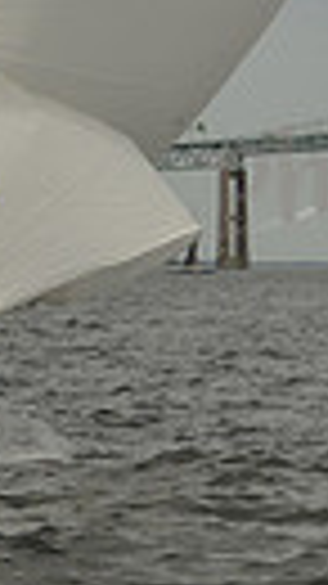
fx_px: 5063
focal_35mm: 327
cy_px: -504
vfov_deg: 6.4
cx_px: -25
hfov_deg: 3.7
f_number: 10
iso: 280
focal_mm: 70
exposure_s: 1/1600
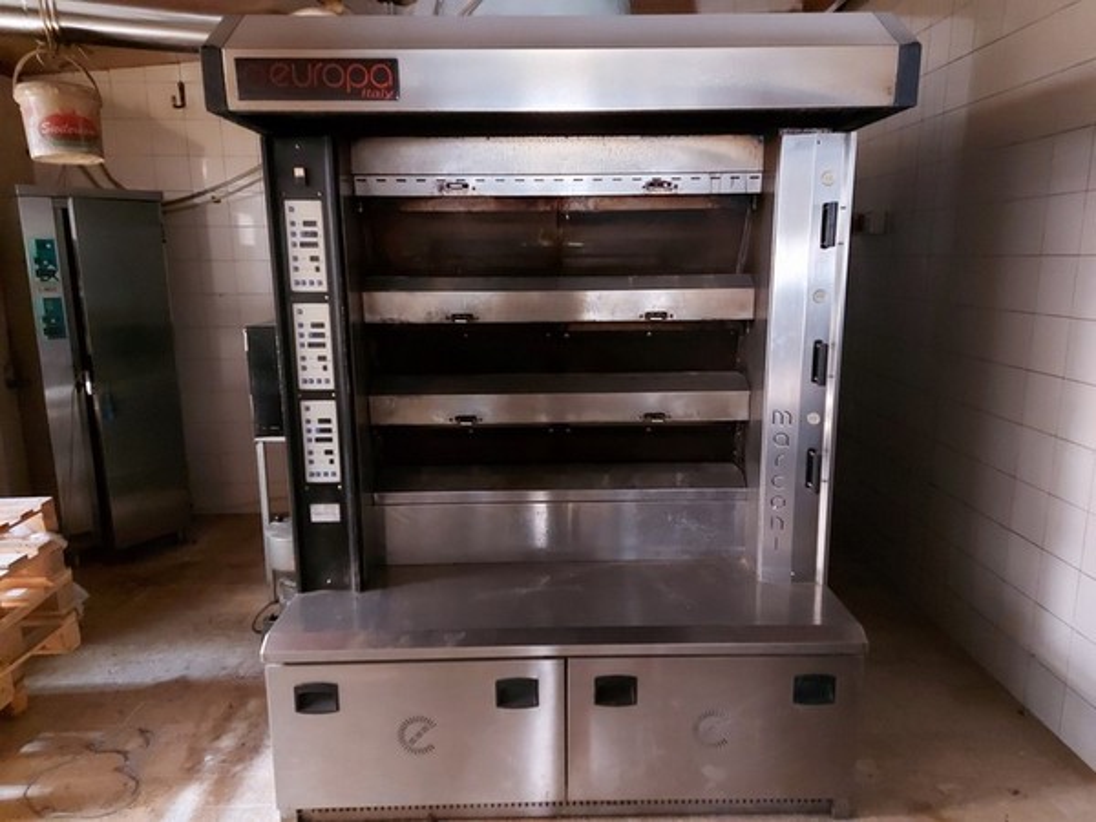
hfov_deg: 71.6
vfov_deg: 56.8
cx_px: 548
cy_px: 411
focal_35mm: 24
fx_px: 760
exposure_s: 1/16
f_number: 1.8
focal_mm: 5.23
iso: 1250
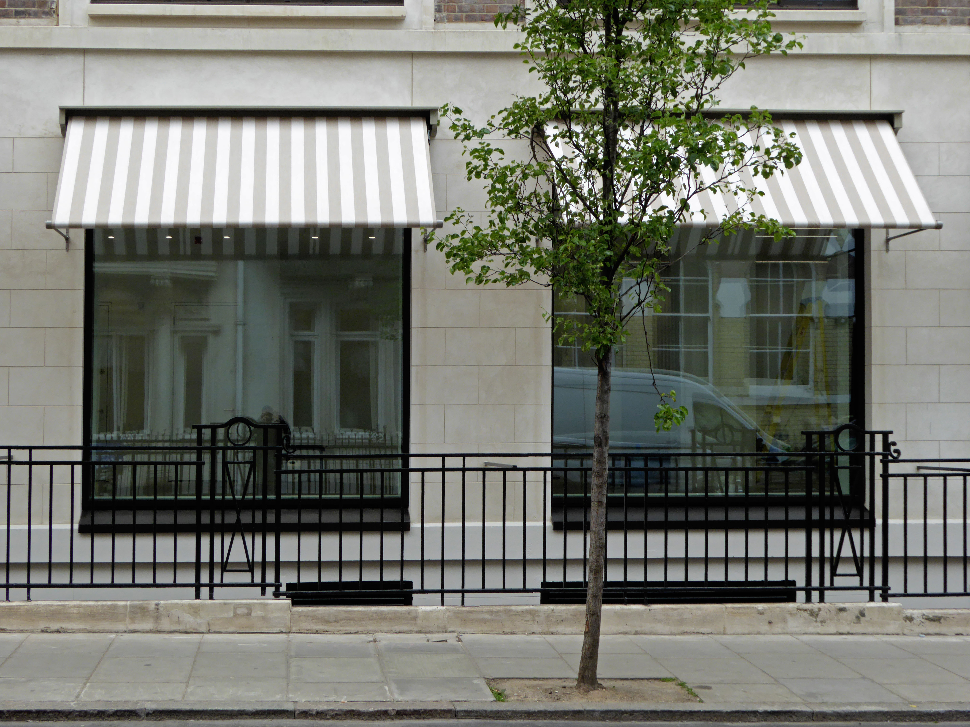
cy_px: 364
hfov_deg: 38.2
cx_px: 485
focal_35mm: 50
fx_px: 1401
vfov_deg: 29.1
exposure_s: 1/60
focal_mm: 9
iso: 125
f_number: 5.6
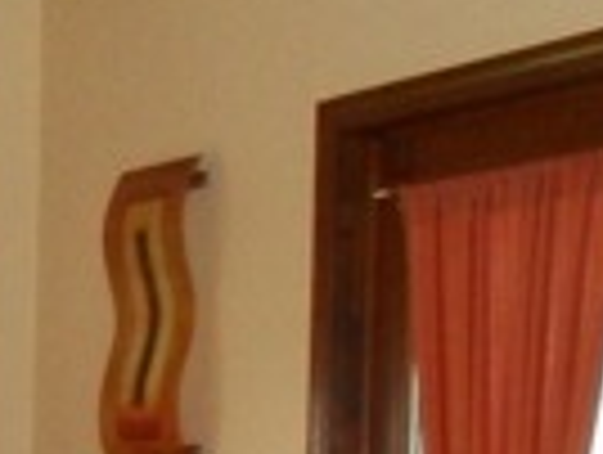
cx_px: -428
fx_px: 2914
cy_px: 760
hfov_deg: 11.1
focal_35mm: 167
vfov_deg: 8.6
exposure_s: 1/45
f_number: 3.5
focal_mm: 6.3
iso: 400
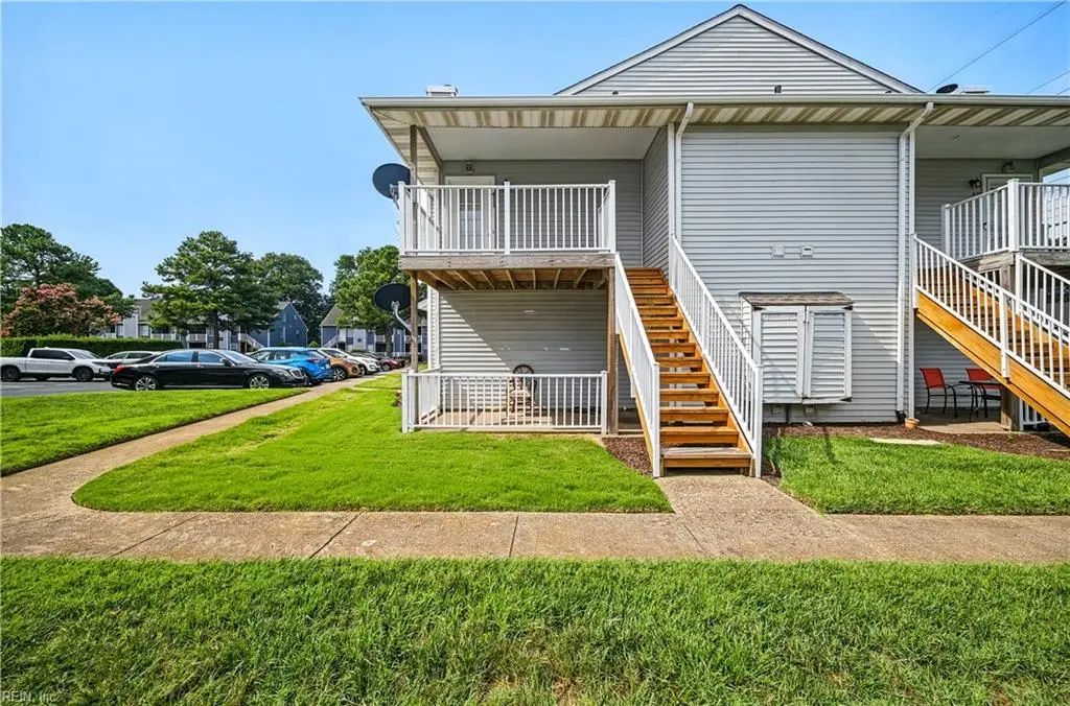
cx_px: 535
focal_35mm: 14
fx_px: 400
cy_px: 353
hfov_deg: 106.4
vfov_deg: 82.9
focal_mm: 9
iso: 250
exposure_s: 1/320
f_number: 8
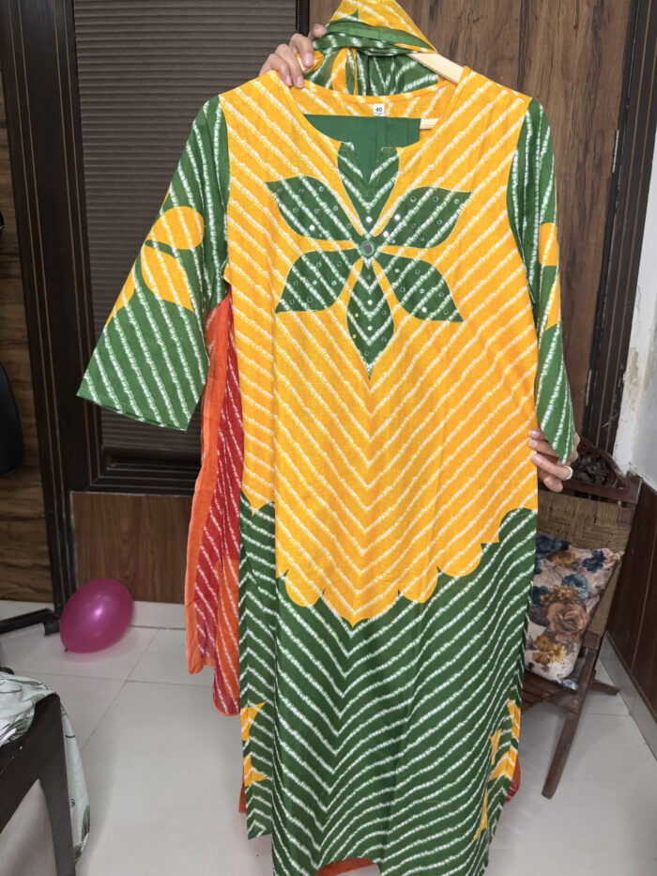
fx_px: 607
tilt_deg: -14.8
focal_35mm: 24
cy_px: 438
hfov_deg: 56.8
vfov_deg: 71.6
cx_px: 328
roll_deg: -1.4
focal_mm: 6.76
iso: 200
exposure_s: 1/100
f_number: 1.78
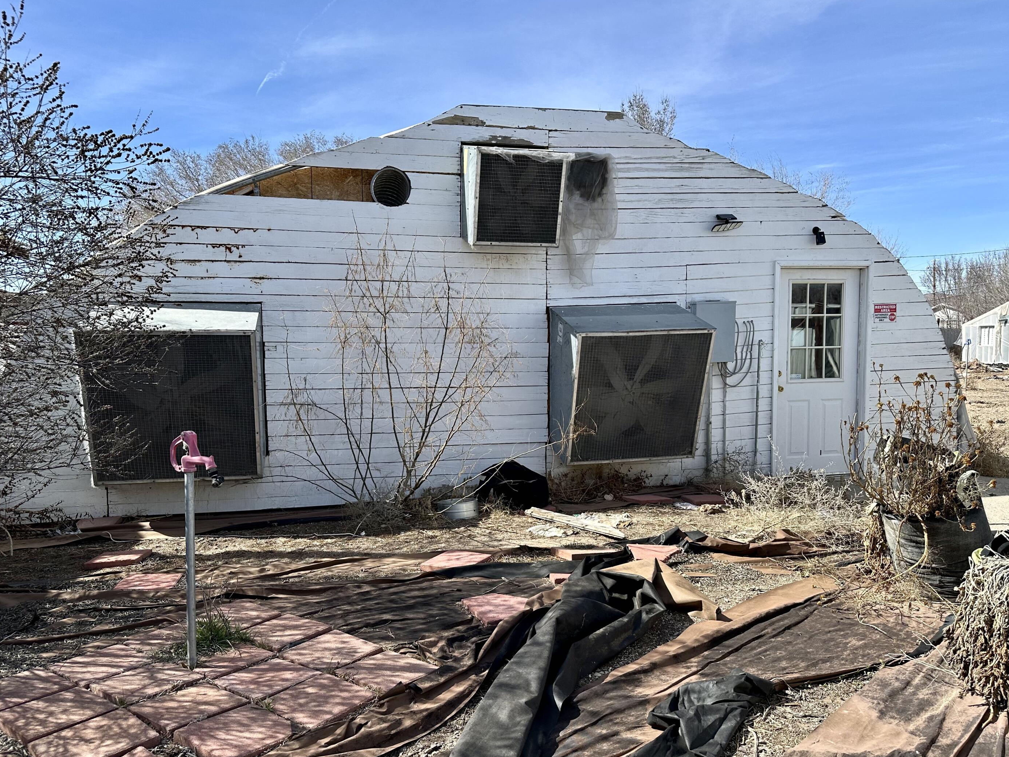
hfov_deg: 67.2
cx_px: 473
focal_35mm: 26
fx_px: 758
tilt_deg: -4.1
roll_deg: +1.6
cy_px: 400
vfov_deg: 53.0
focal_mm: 6.86
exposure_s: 1/2809
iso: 80
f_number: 1.78
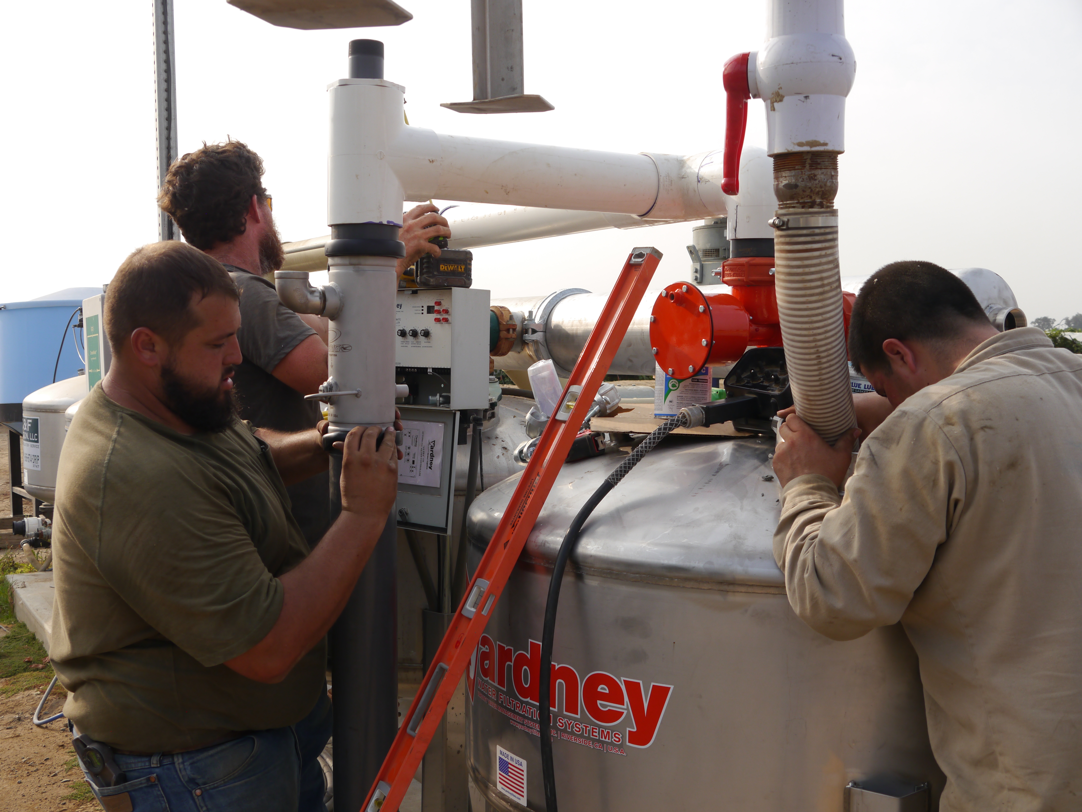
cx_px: 541
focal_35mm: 40
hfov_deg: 46.8
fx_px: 1250
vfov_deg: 36.0
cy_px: 406
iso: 160
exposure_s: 1/250
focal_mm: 20
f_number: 6.3
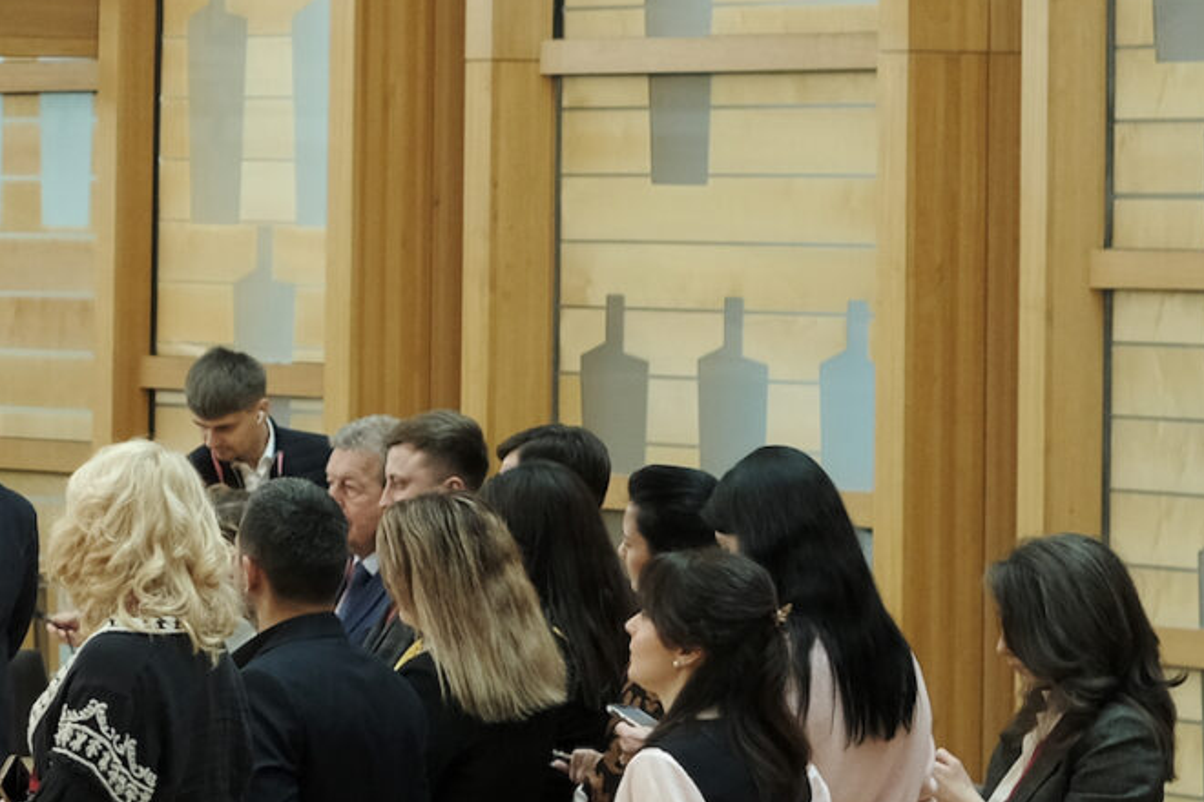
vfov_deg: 7.1
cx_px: -336
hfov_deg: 10.4
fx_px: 6488
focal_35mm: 194
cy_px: 59
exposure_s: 1/200
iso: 800
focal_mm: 33
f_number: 2
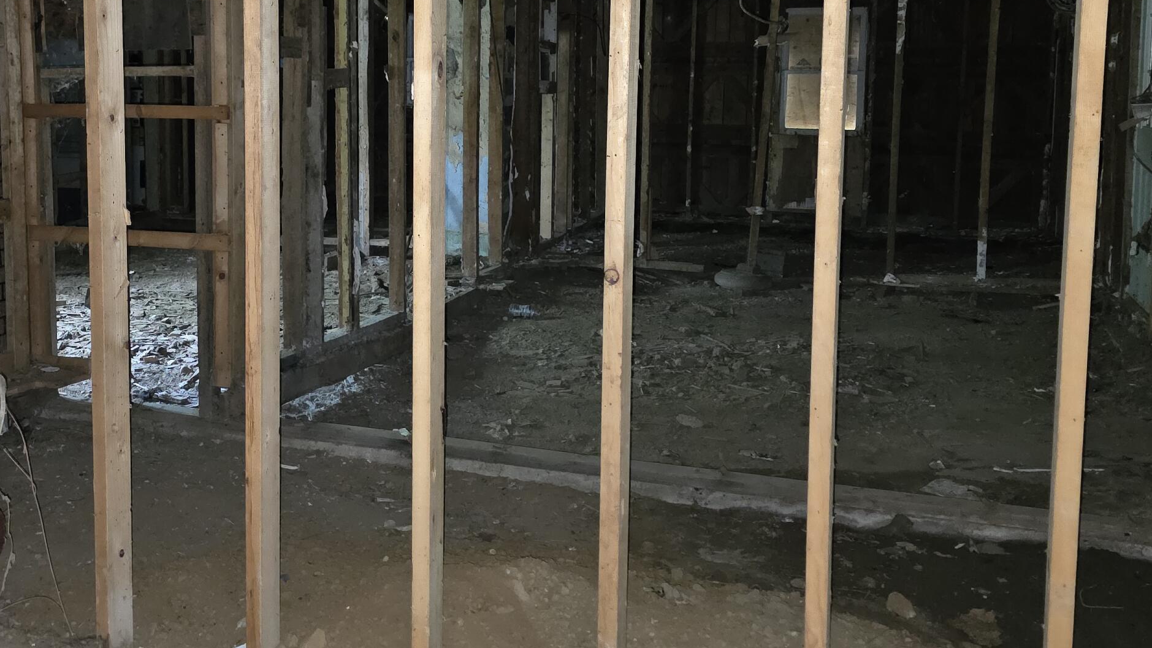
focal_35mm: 40
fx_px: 1222
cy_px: 191
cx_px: 434
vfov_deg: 29.4
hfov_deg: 50.0
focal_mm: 6.3
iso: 640
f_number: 1.7
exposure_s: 1/12
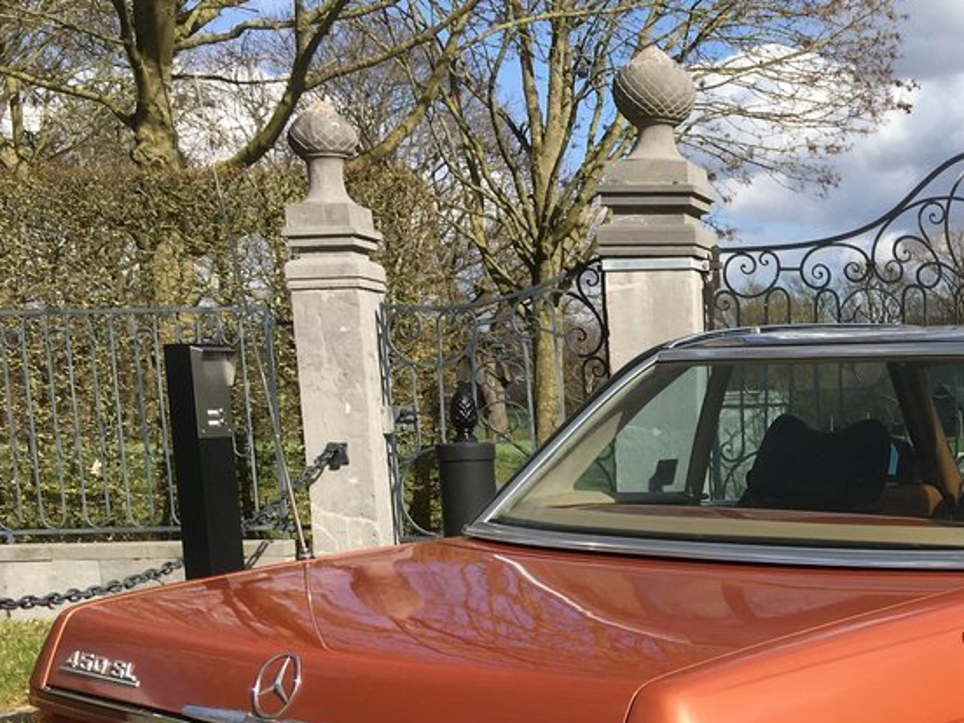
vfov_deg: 22.5
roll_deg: +1.4
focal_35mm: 63
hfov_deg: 28.5
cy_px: 706
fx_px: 1754
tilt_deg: -9.0
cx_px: 1006
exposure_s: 1/1399
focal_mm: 4.15
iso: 25
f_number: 2.2
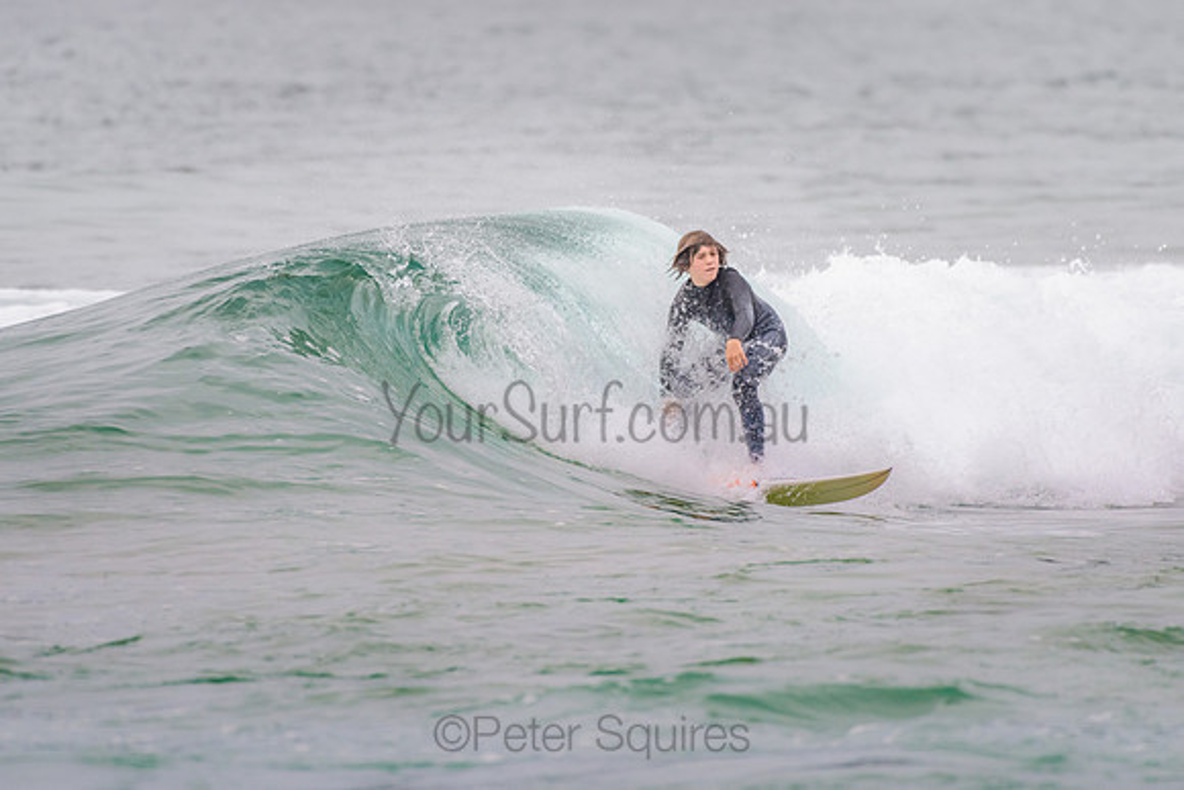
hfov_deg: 3.4
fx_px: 20163
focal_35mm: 613
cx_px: 582
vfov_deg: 2.2
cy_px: 312
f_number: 5.6
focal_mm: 500
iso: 400
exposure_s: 1/800
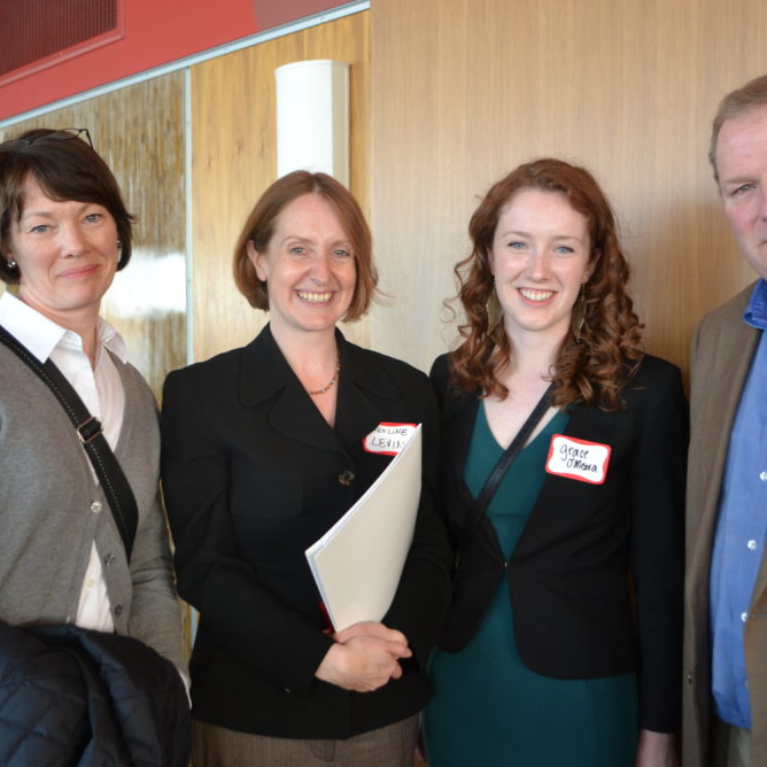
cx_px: 417
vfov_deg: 39.2
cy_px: 386
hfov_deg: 39.1
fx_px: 1078
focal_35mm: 43
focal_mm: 22
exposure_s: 1/40
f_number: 3.8
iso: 400
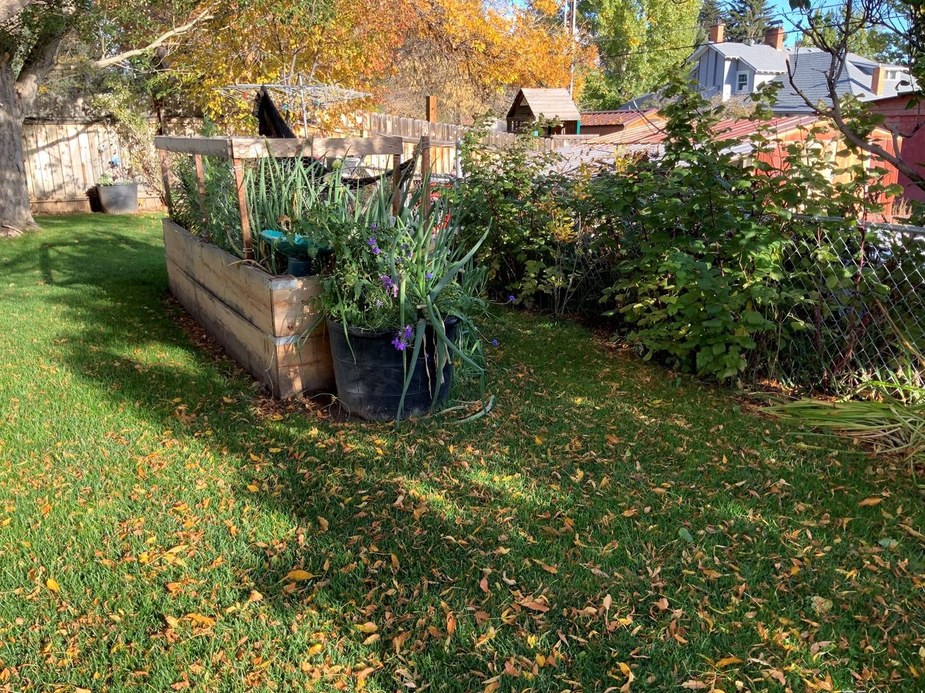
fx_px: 802
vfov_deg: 46.8
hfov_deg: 60.0
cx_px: 462
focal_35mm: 30
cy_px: 351
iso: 16
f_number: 1.8
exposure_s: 1/131
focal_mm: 3
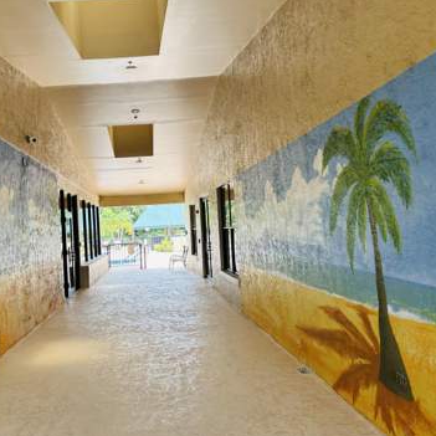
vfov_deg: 55.6
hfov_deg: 54.6
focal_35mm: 29
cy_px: 219
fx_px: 413
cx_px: 148
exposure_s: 1/271
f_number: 1.78
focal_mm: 6.86
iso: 80
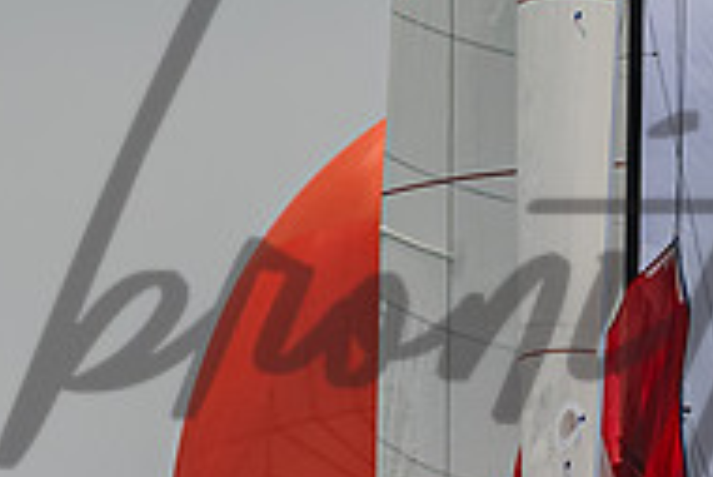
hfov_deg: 2.2
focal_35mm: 916
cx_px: 300
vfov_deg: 1.5
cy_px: 554
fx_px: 18155
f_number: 6.3
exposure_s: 1/3200
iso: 400
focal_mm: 160
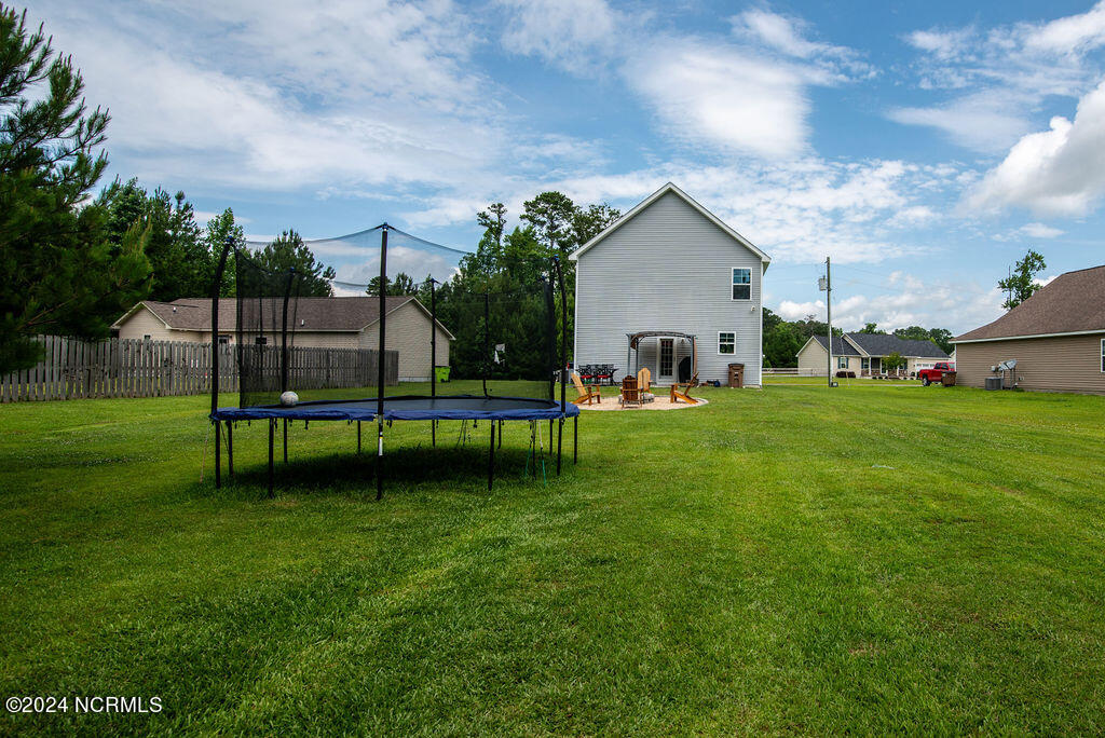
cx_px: 682
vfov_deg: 62.6
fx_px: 607
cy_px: 350
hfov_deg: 83.2
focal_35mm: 20
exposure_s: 1/1600
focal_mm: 16
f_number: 7.1
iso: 320
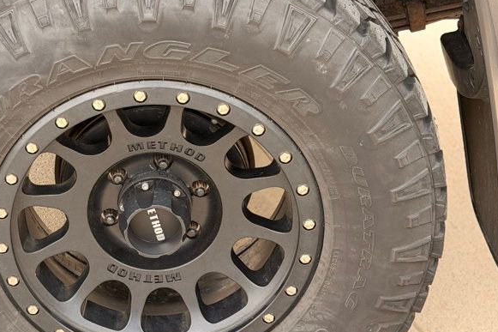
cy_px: 173
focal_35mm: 88
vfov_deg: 15.5
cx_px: 152
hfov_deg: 23.0
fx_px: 1217
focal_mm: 6.76
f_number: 1.78
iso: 64
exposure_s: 1/206
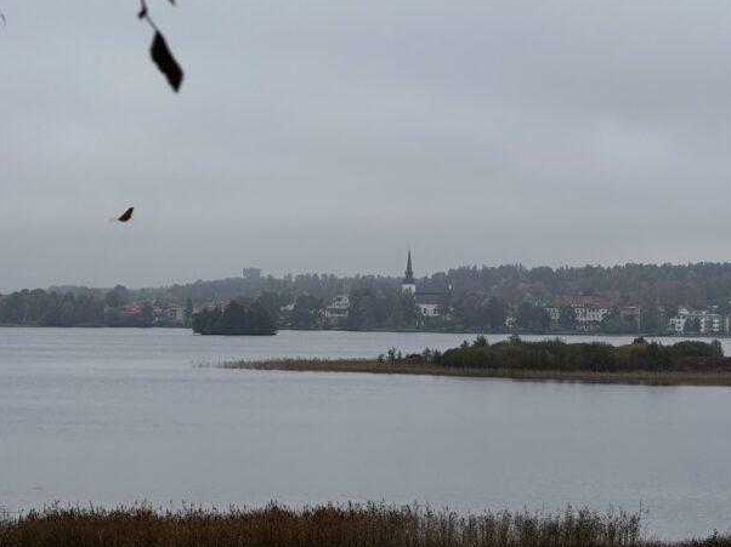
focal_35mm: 131
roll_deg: -0.4
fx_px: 2765
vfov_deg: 11.3
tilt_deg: +3.5
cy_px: 152
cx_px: 619
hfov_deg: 14.9
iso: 32
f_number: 2.8
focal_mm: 9
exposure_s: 1/348
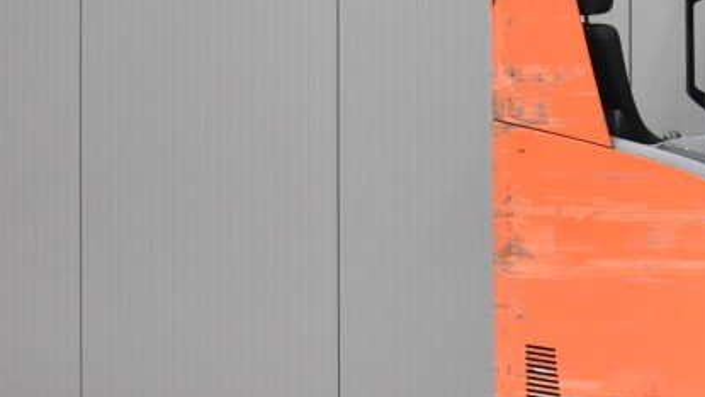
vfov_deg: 10.7
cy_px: 76
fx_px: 2123
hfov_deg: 17.7
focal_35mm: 114
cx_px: 905
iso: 1600
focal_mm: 25
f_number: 5.6
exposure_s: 1/25
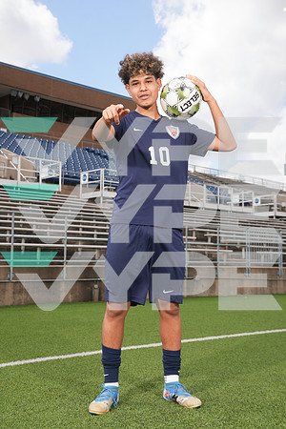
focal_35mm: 47
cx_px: 143
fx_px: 560
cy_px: 214
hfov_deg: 28.6
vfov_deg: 41.9
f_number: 7.1
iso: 100
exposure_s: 1/200
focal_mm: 47
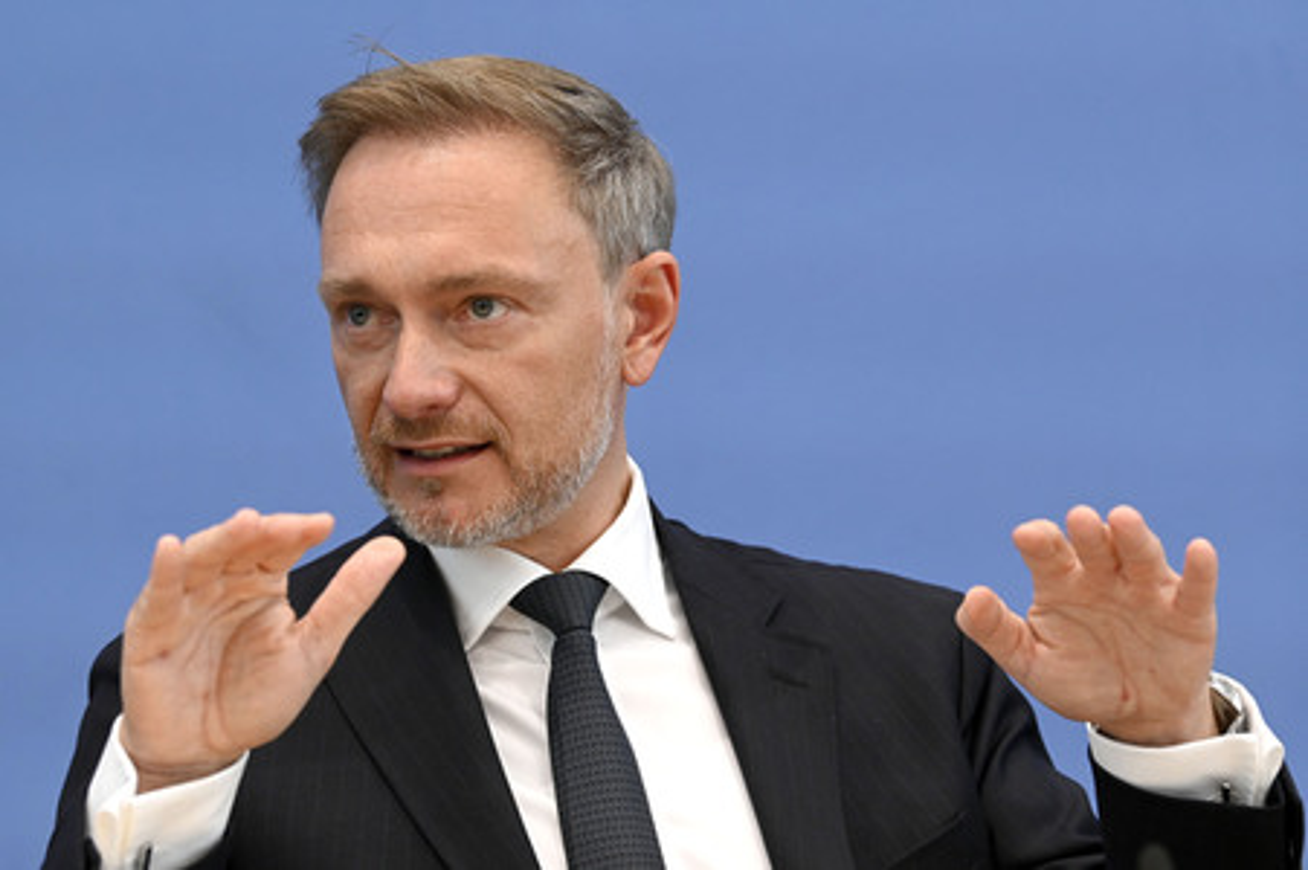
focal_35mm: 135
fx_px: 4901
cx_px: 654
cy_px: 435
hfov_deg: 15.2
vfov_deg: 10.1
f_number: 5.6
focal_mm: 135
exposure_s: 1/640
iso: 3200
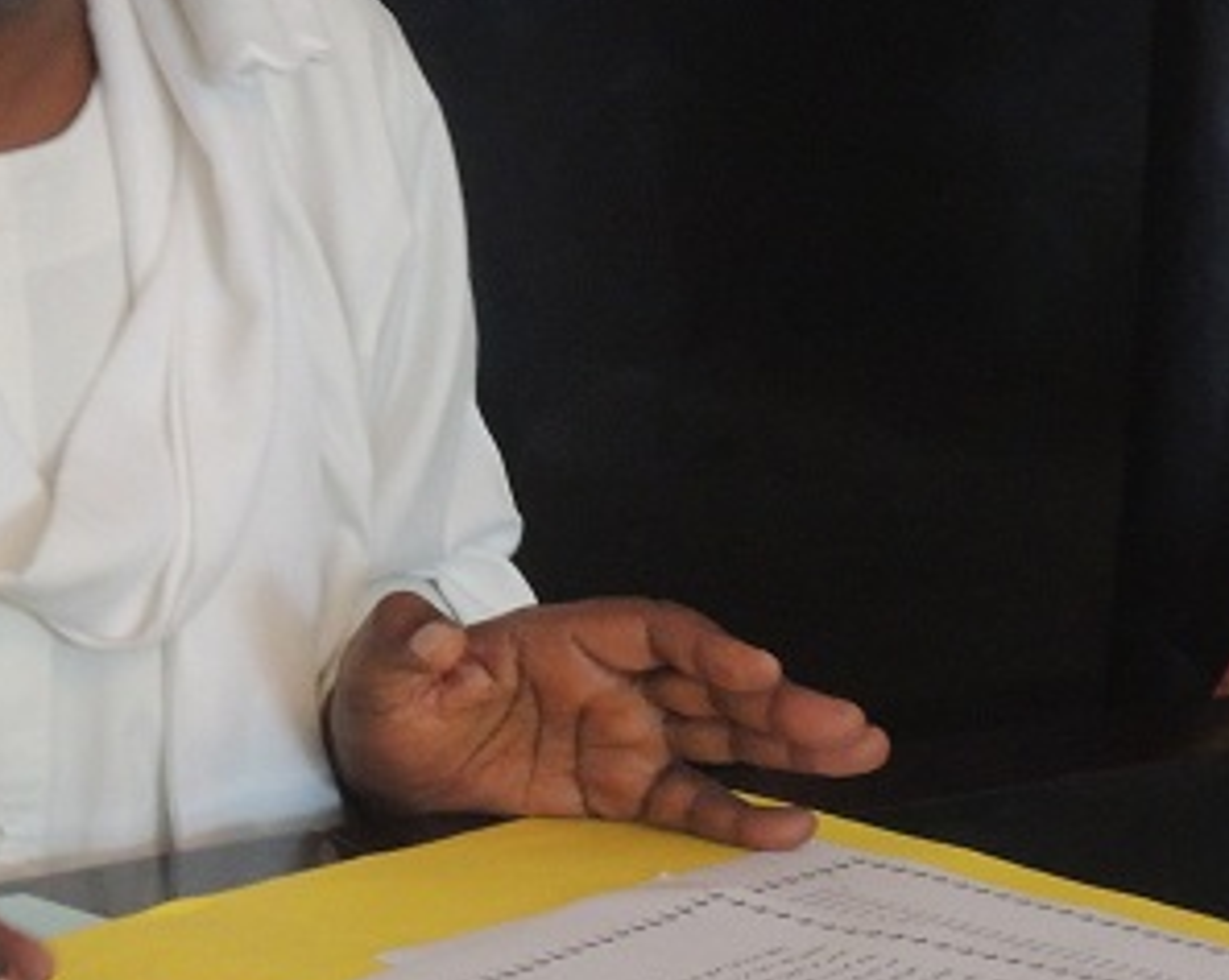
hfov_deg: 10.2
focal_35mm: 190
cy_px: 207
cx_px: 397
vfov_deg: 8.1
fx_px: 6904
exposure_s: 1/13
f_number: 4.7
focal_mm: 13.8
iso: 800
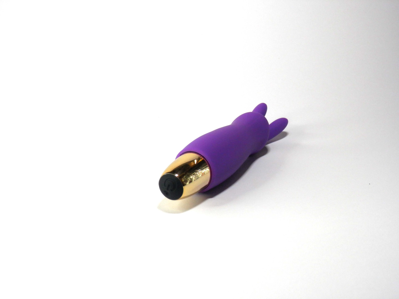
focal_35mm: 49
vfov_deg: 29.7
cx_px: 200
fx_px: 565
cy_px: 150
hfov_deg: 38.9
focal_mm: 8.9
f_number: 4
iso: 100
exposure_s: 1/80
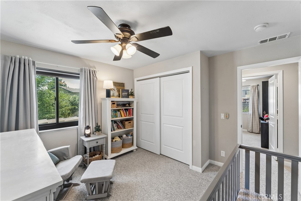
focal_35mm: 15
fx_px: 122
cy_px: 100
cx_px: 150
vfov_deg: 78.8
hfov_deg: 101.9
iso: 100
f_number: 13
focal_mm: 14.6
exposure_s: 1/1.67
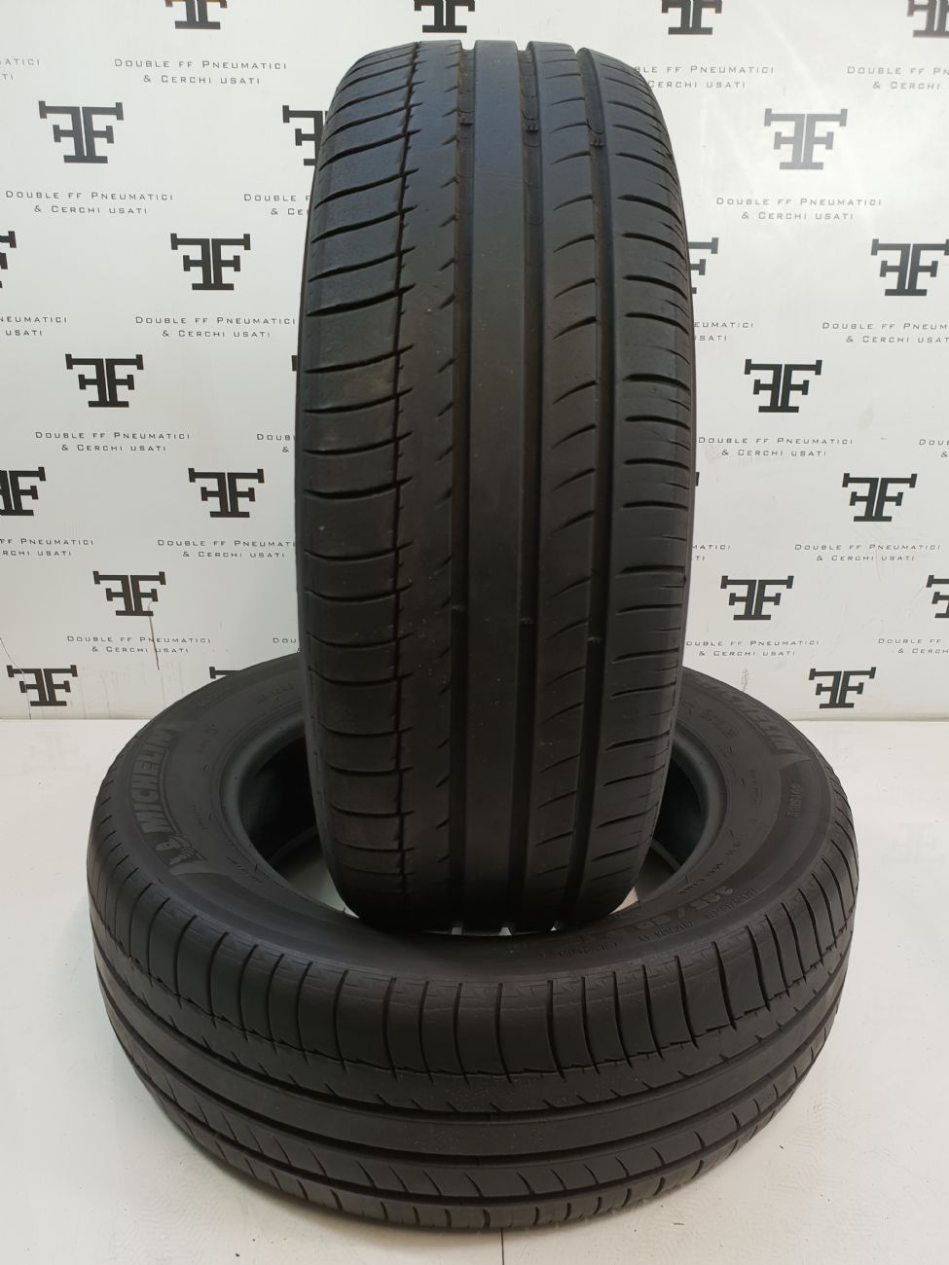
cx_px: 474
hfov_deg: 53.1
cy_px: 632
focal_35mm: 26
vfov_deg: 67.3
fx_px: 950
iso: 100
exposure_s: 1/50
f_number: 2.4
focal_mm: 4.3
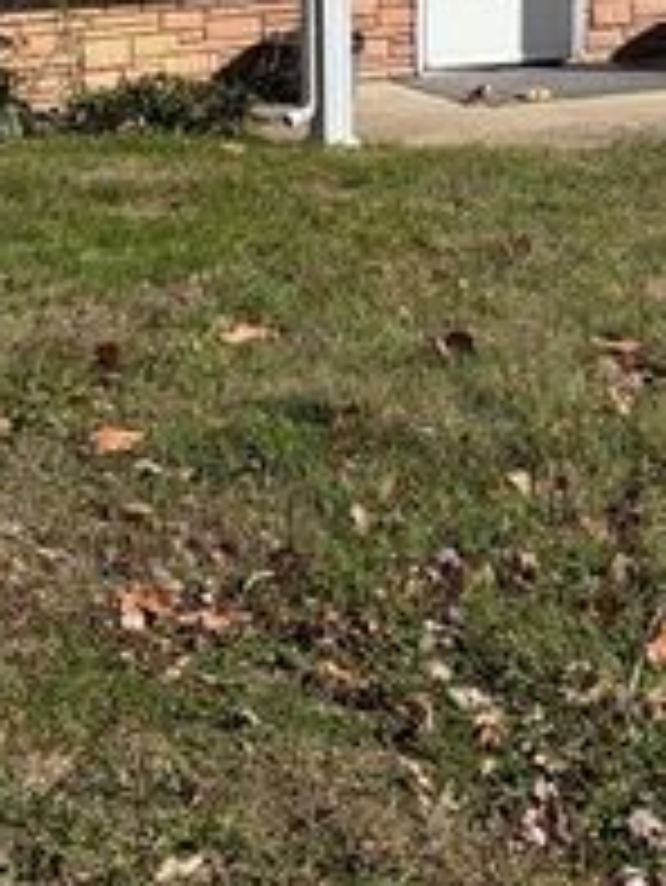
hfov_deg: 16.8
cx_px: 288
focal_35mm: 88
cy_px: -34
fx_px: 2255
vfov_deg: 21.3
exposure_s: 1/5348
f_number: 1.6
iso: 64
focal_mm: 5.96
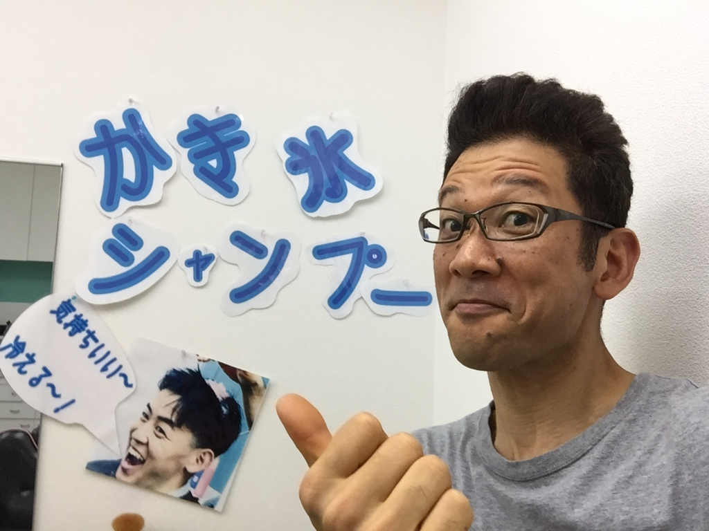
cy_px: 266
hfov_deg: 58.4
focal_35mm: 31
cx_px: 354
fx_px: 635
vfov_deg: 45.4
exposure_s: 1/40
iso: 40
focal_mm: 2.65
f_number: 2.2
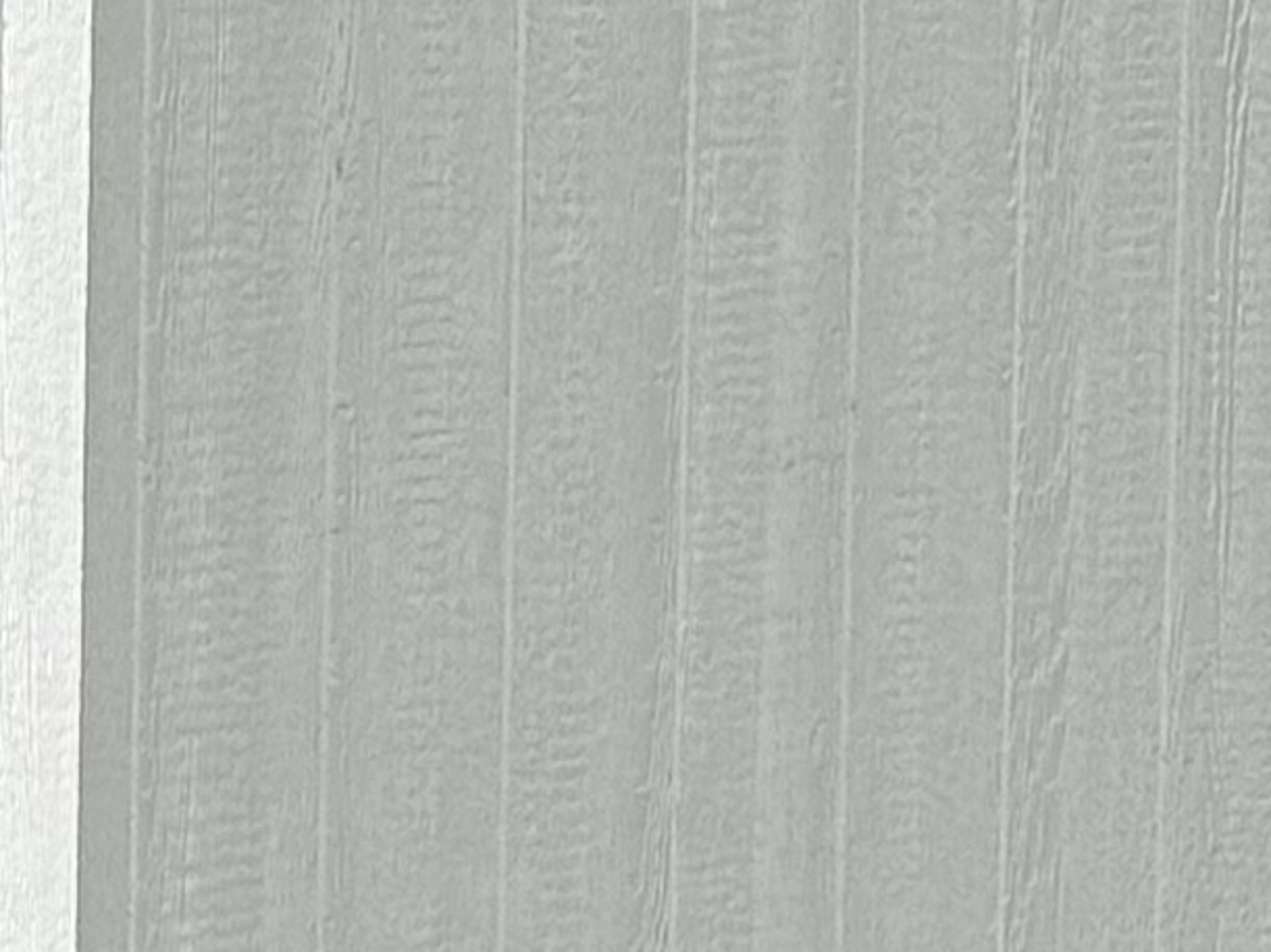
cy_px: 511
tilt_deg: -4.7
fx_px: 11637
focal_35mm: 317
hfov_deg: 6.2
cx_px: -845
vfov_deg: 4.7
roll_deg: +1.9
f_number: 1.78
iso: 64
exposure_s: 1/4608
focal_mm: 6.76
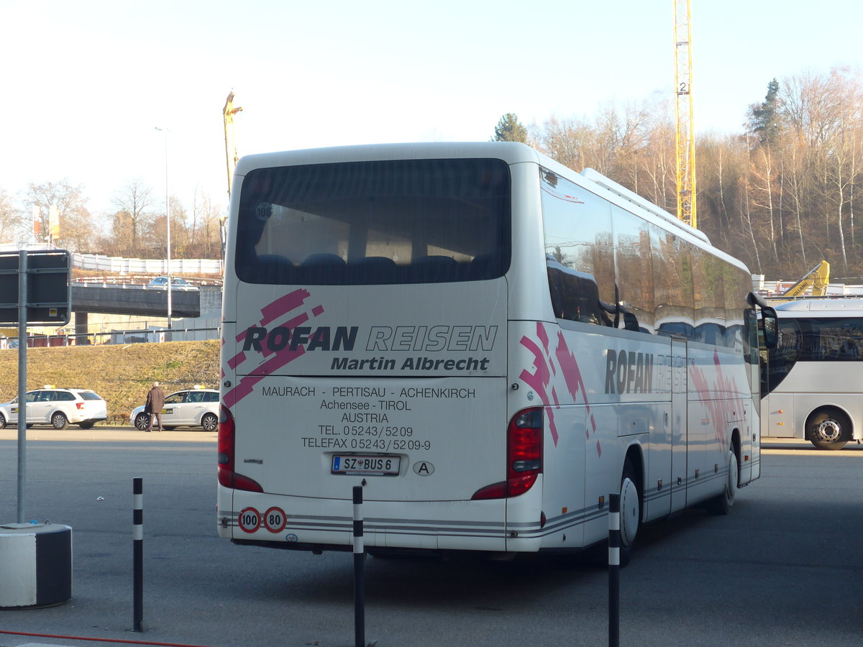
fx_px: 1546
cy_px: 324
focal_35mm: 62
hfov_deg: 31.2
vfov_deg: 23.7
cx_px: 432
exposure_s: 1/160
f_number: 3.7
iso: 80
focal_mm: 12.7
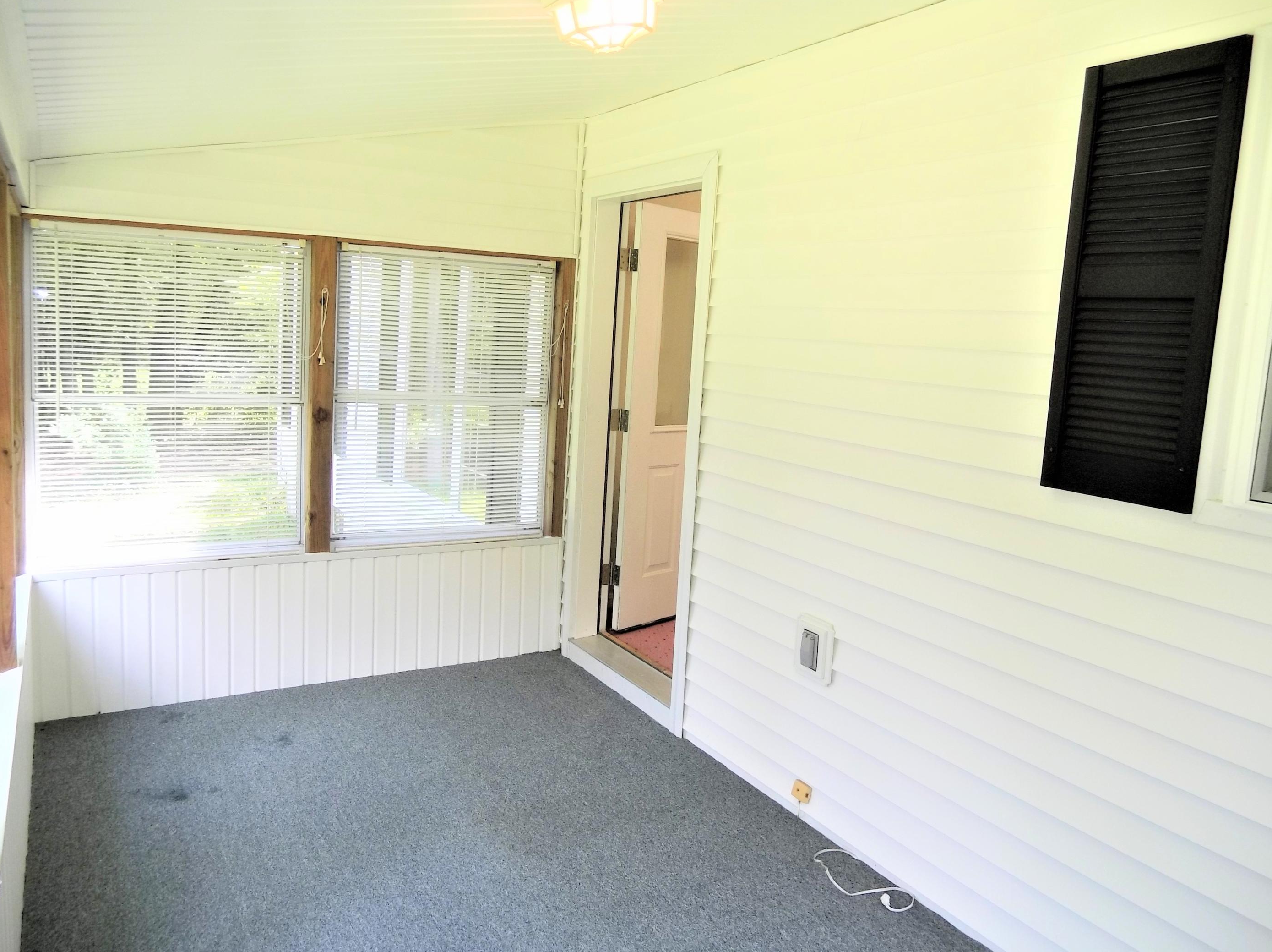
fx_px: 991
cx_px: 612
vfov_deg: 51.3
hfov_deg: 65.4
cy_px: 458
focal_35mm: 27
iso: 100
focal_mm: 4.5
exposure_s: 1/80
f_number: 3.5
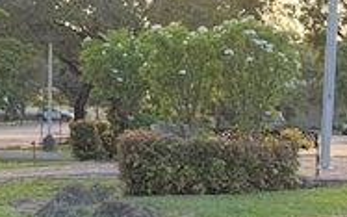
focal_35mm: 139
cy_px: 171
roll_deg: -0.7
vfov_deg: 9.4
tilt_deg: -2.3
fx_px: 1315
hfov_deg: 14.8
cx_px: 330
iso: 80
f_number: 1.78
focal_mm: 6.76
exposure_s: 1/174
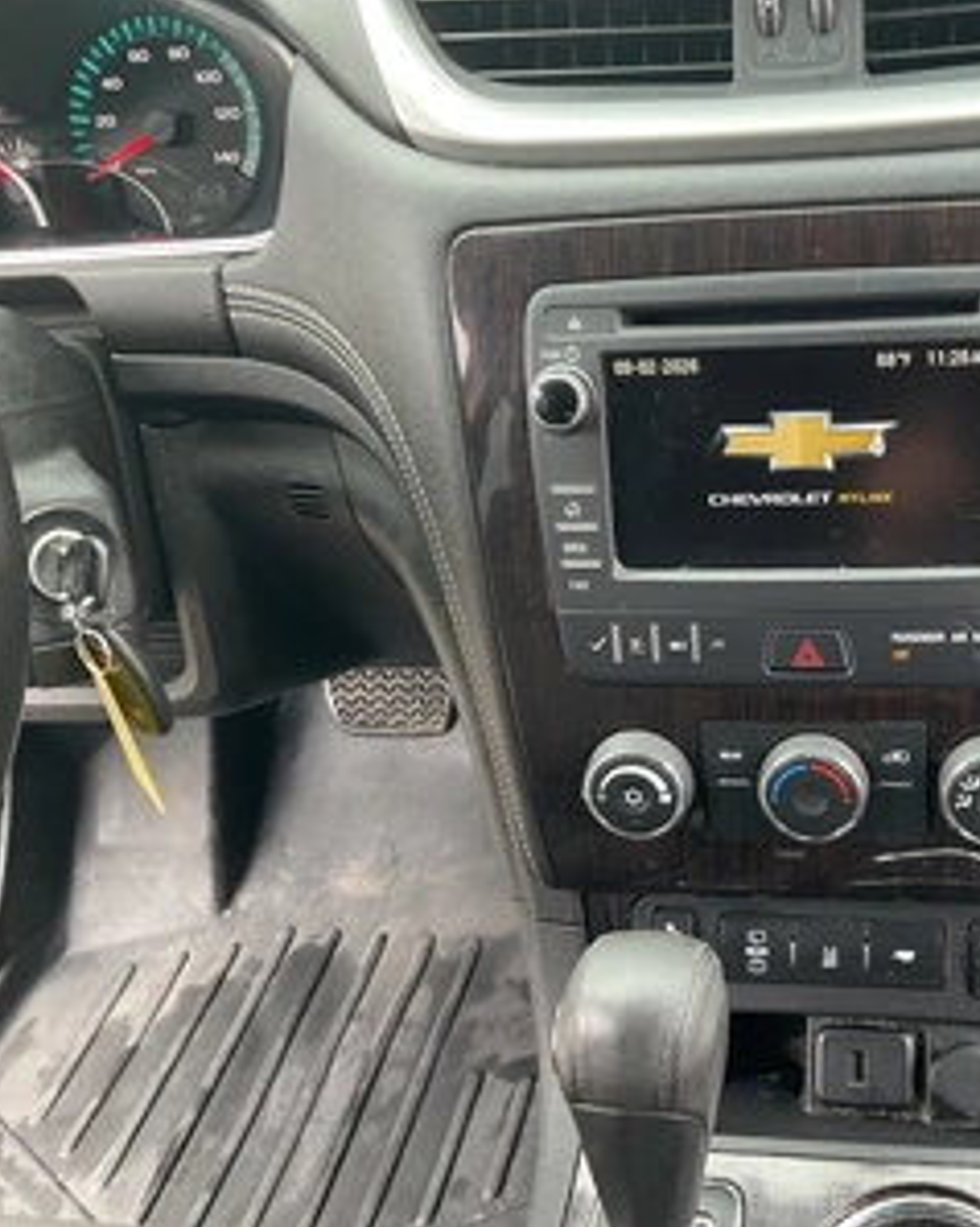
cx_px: 791
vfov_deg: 48.0
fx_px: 1379
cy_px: 614
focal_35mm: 38
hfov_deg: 37.6
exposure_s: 1/92
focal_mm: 3
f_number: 1.8
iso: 64
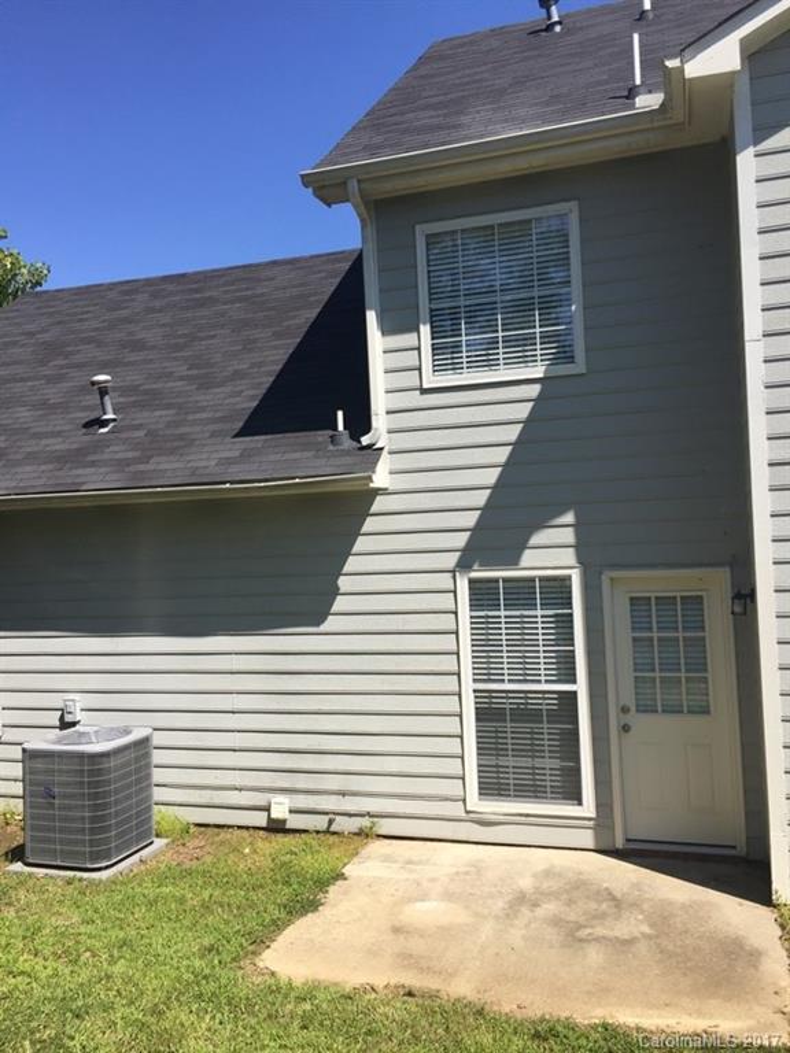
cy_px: 526
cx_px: 395
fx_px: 882
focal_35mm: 29
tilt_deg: +1.7
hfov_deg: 48.2
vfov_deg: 61.7
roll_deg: +3.6
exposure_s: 1/1721
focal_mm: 4.15
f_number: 2.2
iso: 32
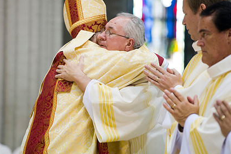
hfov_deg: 8.5
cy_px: 68
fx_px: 1545
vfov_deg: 5.7
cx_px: 109
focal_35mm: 241
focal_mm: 175
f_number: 2.8
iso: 2000
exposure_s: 1/100
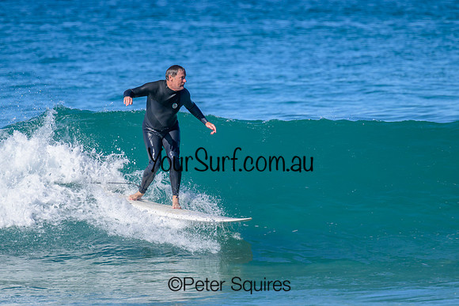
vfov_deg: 1.8
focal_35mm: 770
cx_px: 211
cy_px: 138
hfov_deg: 2.7
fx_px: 9821
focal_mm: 560
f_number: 8
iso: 450
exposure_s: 1/1600
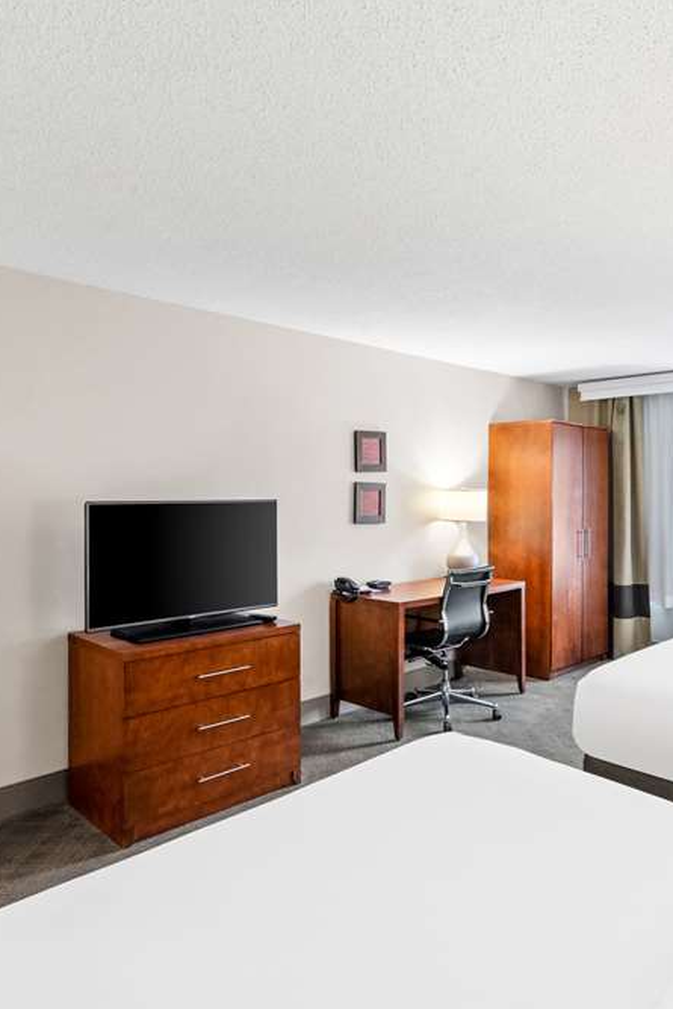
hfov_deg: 54.5
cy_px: 513
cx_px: 424
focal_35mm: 23
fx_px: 645
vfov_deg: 76.1
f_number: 8
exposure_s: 1/5
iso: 400
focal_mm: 10
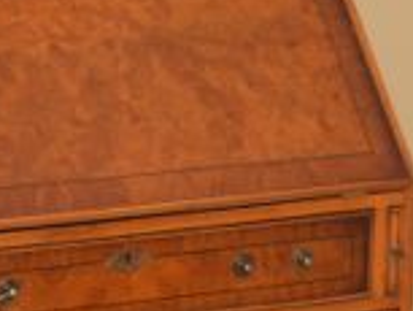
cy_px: 385
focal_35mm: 253
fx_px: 3021
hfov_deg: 7.8
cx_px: 11
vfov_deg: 5.8
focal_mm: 42
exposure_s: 1/125
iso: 400
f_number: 5
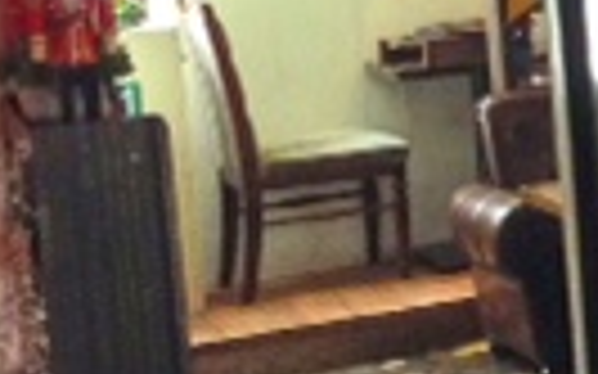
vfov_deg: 7.7
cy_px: -81
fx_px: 2737
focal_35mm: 168
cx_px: 1385
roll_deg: +2.7
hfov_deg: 10.8
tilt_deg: -4.7
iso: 125
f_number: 2.4
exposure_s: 1/20
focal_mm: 4.12
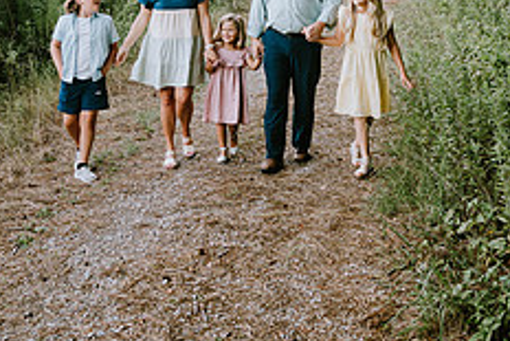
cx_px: 255
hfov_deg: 33.4
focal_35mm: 60
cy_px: 21
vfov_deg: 22.0
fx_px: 850
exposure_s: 1/250
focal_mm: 24
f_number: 2.2
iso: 320
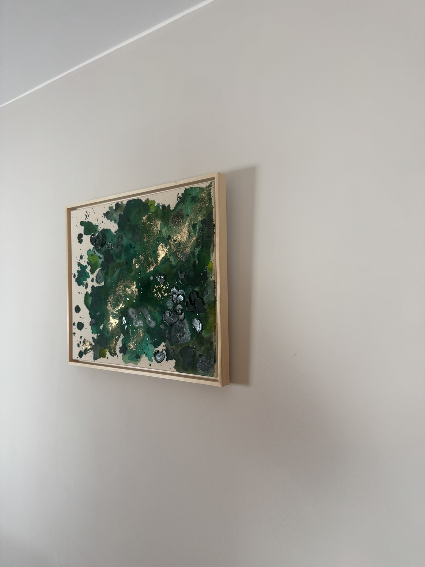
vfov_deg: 71.6
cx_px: 212
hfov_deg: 56.8
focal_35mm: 24
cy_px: 284
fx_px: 393
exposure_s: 1/100
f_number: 1.78
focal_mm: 6.76
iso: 160
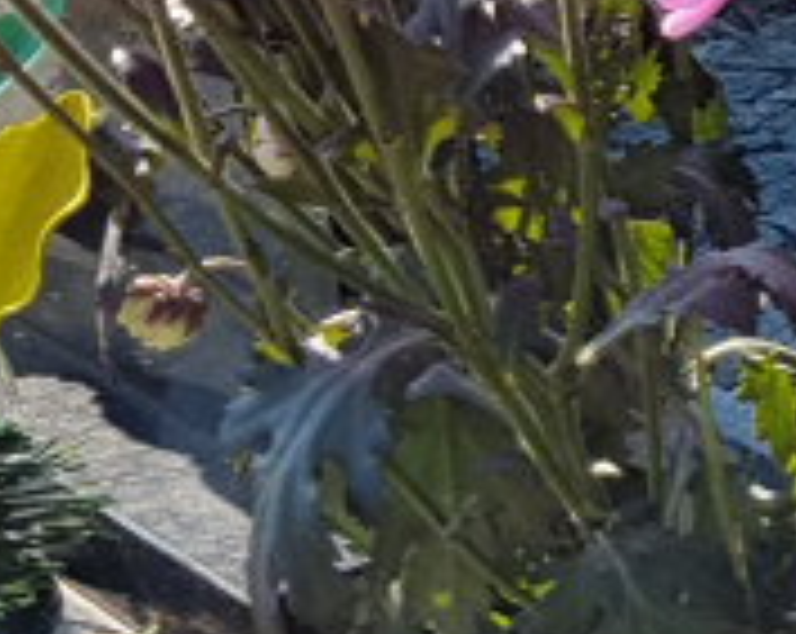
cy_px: 373
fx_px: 3246
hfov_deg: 11.6
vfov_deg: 11.2
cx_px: 1880
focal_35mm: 138
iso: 40
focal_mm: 4.2
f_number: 1.7
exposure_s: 1/1224
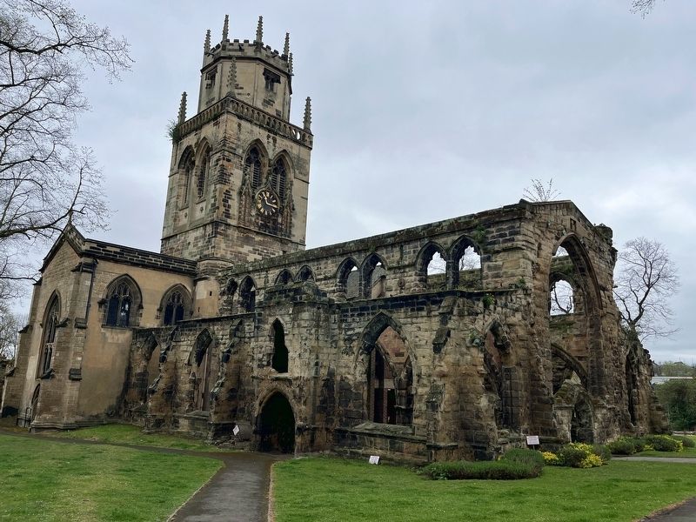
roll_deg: -2.1
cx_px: 348
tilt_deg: +12.7
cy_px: 261
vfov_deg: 53.1
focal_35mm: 26
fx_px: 523
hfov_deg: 67.3
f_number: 1.6
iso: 50
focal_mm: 5.1
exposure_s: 1/1294
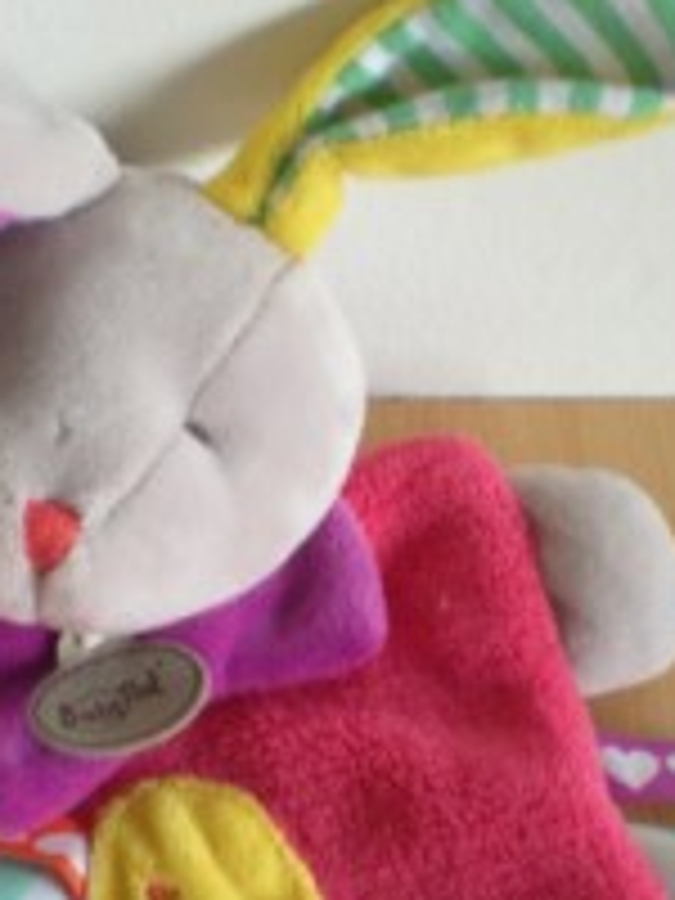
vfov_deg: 19.7
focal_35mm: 99
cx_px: 176
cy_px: 662
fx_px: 2574
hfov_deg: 14.9
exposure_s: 1/30
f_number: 3.1
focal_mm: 6.3
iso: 200
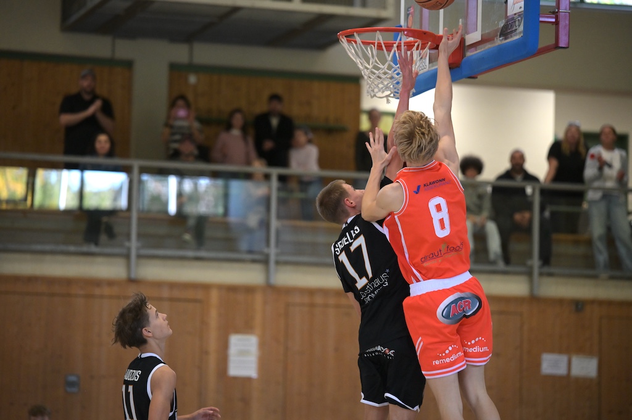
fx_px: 2368
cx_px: 316
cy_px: 210
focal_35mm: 135
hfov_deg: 15.2
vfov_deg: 10.1
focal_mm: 135
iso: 4000
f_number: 2.8
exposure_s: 1/1000
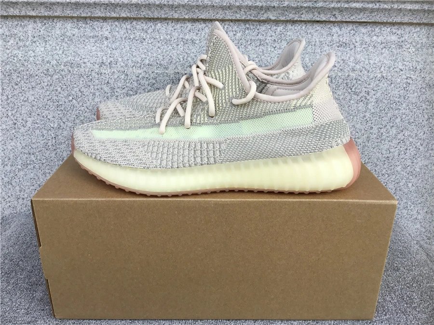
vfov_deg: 45.4
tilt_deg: -22.0
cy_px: 162
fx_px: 389
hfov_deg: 58.4
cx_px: 217
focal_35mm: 31
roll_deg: -0.5
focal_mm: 3.3
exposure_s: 1/539
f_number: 2.4
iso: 25
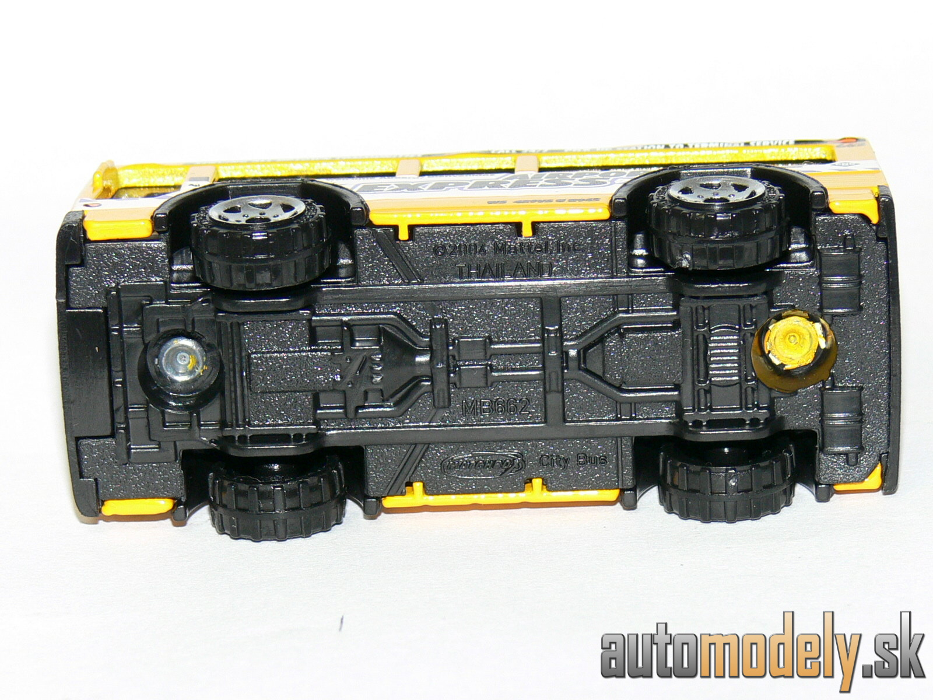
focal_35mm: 165
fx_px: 4447
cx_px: 466
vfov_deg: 9.0
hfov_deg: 12.0
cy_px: 350
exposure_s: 1/30
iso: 100
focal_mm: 21.9
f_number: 4
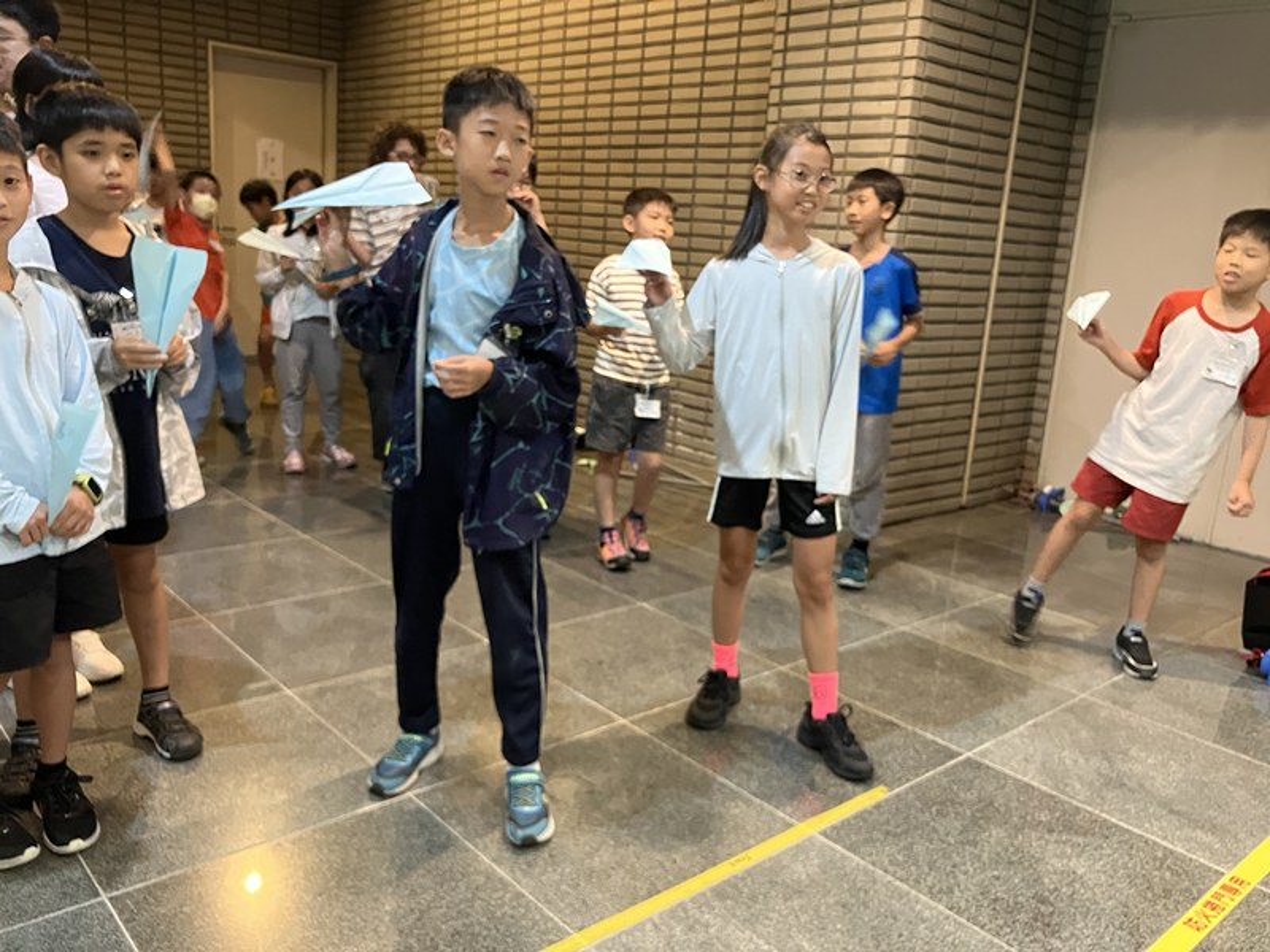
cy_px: 476
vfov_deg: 49.7
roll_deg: -2.8
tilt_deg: -12.6
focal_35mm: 28
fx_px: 1027
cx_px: 635
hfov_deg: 63.4
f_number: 1.8
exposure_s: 1/30
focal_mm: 3.99
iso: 500
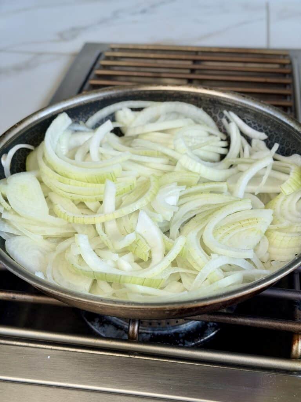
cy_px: 201
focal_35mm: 48
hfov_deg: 30.3
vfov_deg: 39.7
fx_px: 557
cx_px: 150
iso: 64
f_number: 1.78
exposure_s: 1/1133
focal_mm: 6.76
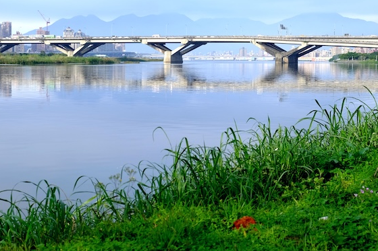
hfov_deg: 33.3
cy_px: 82
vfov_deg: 22.5
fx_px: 630
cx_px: 153
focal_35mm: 60
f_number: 5
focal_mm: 27.7
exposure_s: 1/450
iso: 200
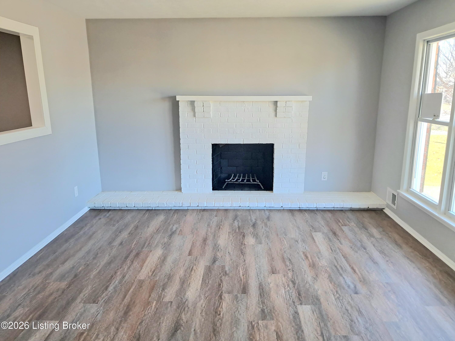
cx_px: 228
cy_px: 170
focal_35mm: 27
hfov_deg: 65.3
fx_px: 355
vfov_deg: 51.4
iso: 64
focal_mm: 4
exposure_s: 1/50
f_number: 1.8
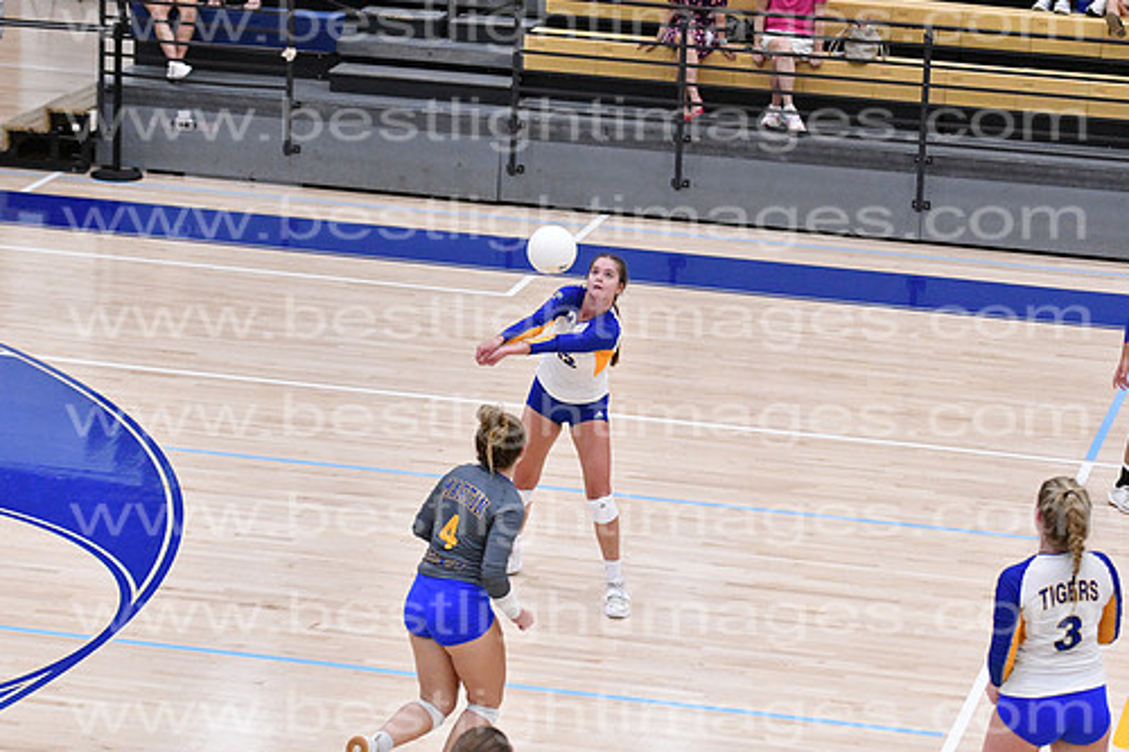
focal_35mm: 131
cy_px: 371
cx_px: 583
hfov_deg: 15.7
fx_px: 4094
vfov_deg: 10.5
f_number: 3.2
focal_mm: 75
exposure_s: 1/1000
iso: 6400
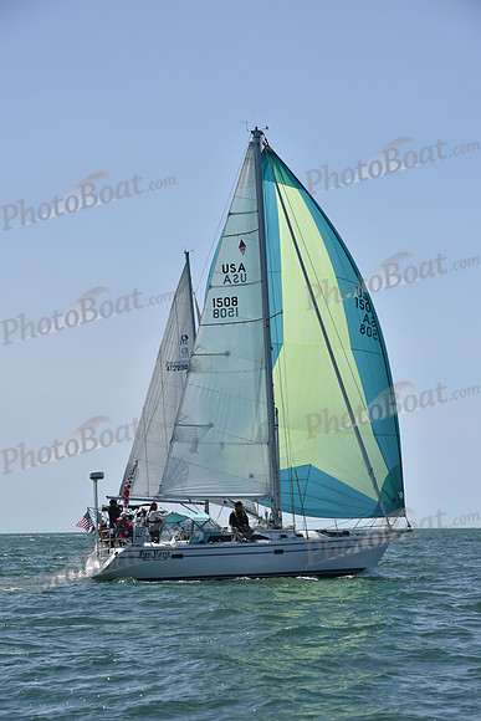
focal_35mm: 92
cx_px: 240
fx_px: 1843
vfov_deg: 22.1
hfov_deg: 14.9
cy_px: 360
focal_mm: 92
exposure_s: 1/800
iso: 320
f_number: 7.1
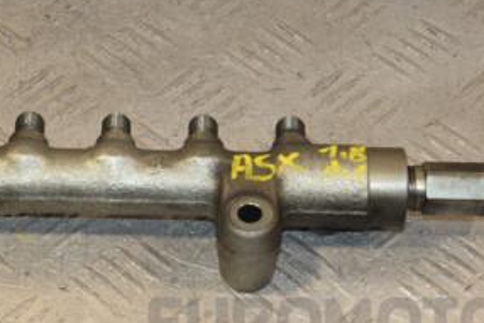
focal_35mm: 132
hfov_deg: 15.4
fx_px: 1775
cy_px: 98
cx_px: 117
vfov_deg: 10.4
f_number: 8
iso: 800
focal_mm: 42
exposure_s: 1/200
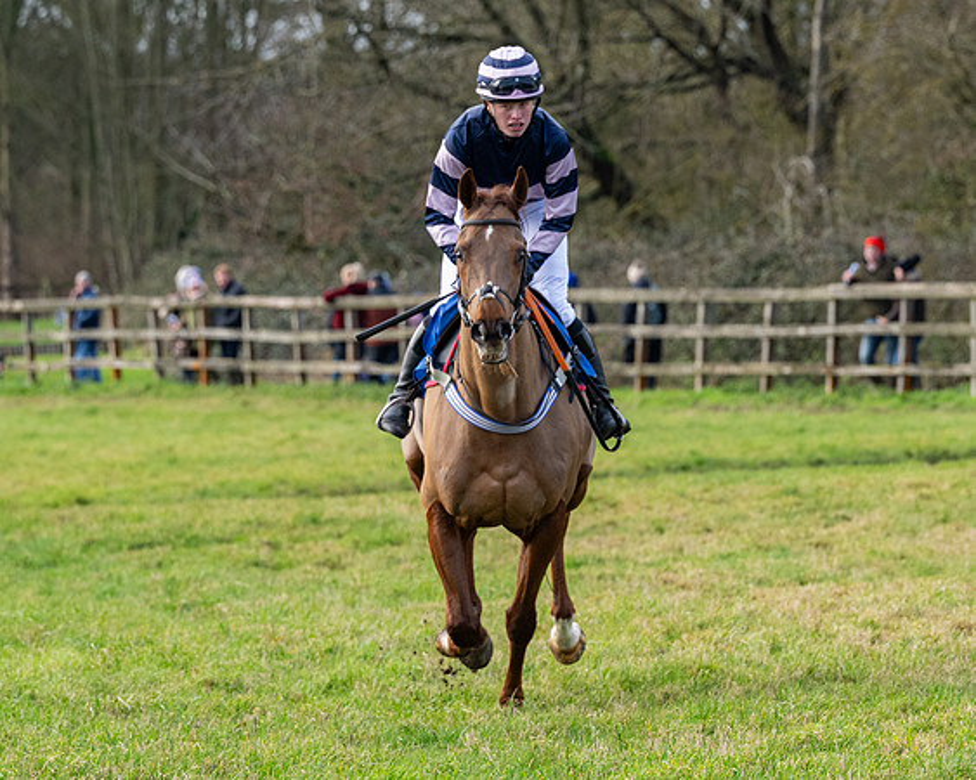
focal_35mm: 315
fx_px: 9086
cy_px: 333
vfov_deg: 4.9
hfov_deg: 6.1
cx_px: 535
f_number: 5
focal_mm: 145
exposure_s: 1/800
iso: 800
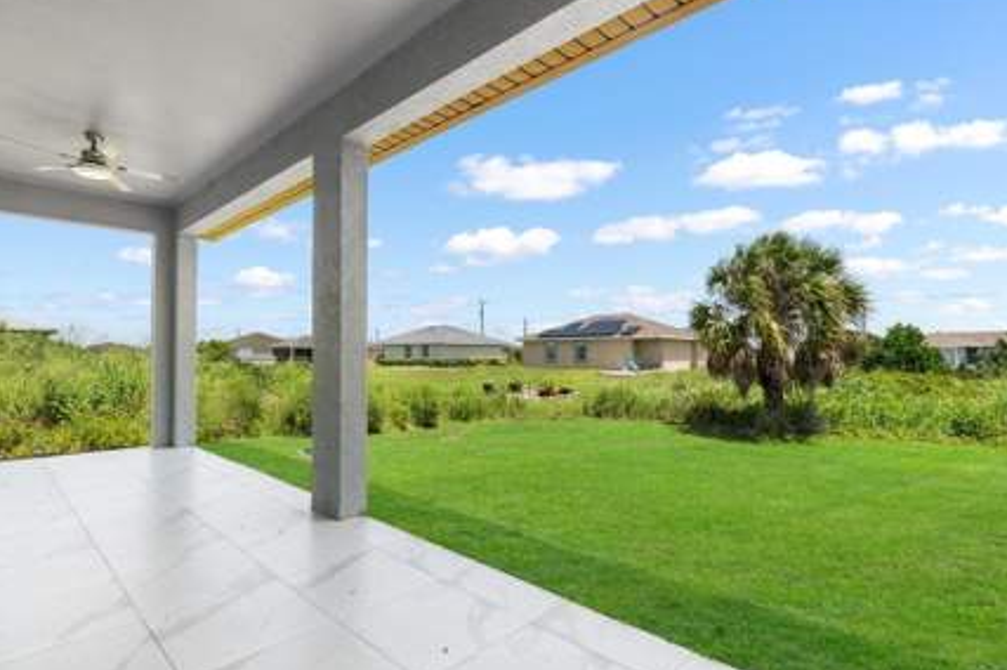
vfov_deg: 67.3
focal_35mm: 18
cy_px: 342
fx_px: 503
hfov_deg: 90.0
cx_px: 486
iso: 800
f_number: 8
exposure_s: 1/500
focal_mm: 16
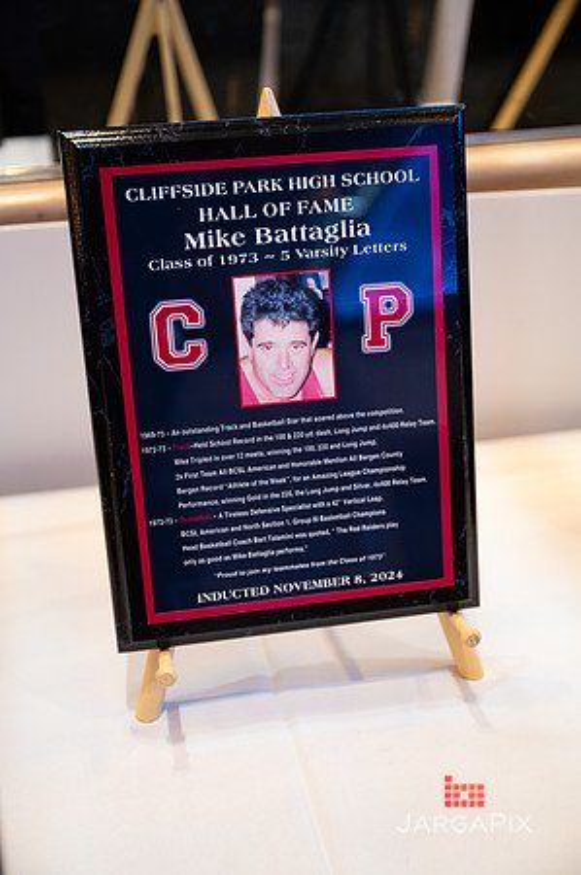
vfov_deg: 43.6
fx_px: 1092
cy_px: 438
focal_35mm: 45
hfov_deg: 29.8
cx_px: 290
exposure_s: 1/200
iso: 1600
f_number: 3.2
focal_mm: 45
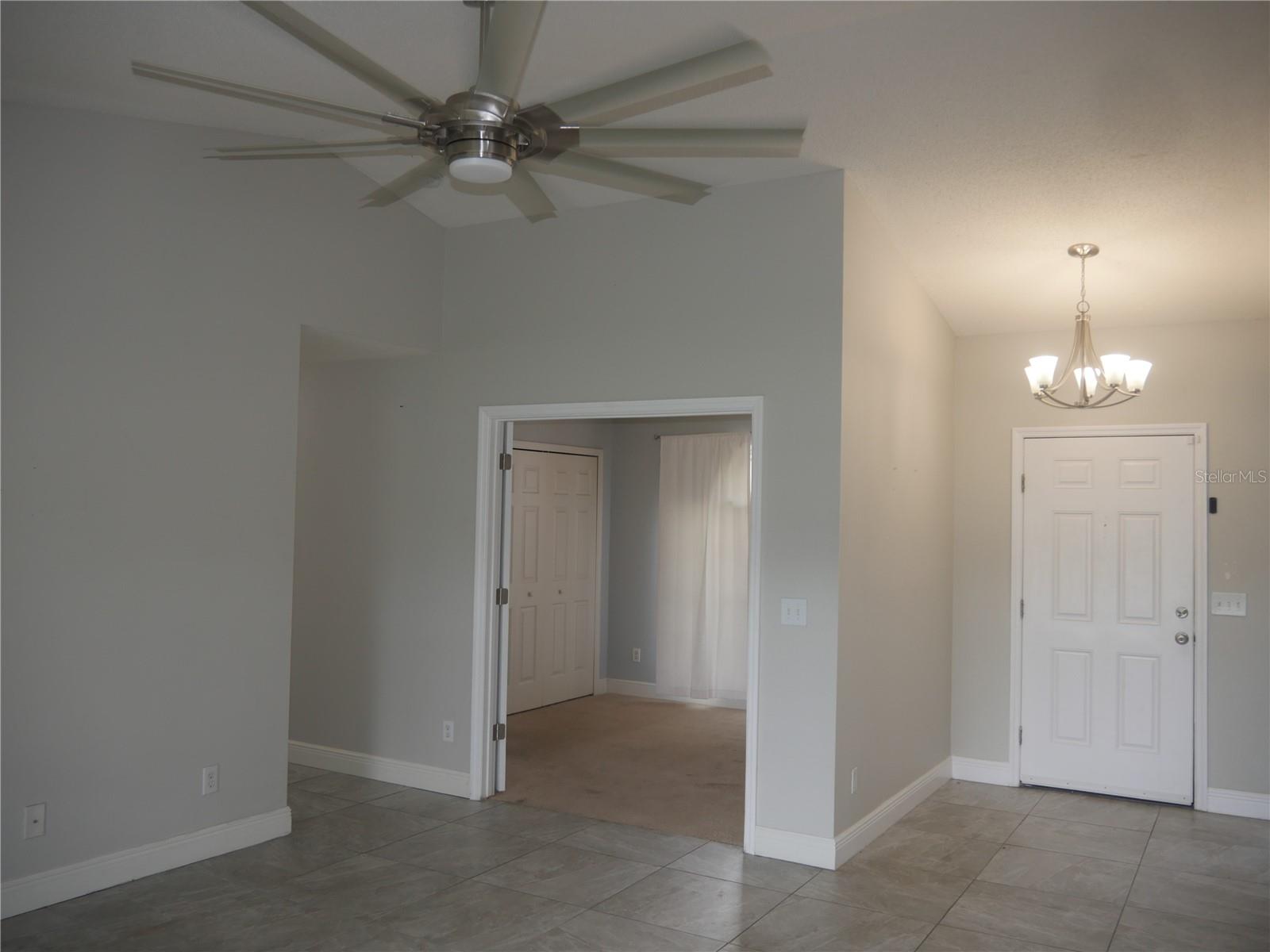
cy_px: 476
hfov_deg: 63.4
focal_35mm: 28
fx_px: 1027
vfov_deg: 49.7
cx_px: 635
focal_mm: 14
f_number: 3.5
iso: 250
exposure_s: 1/60
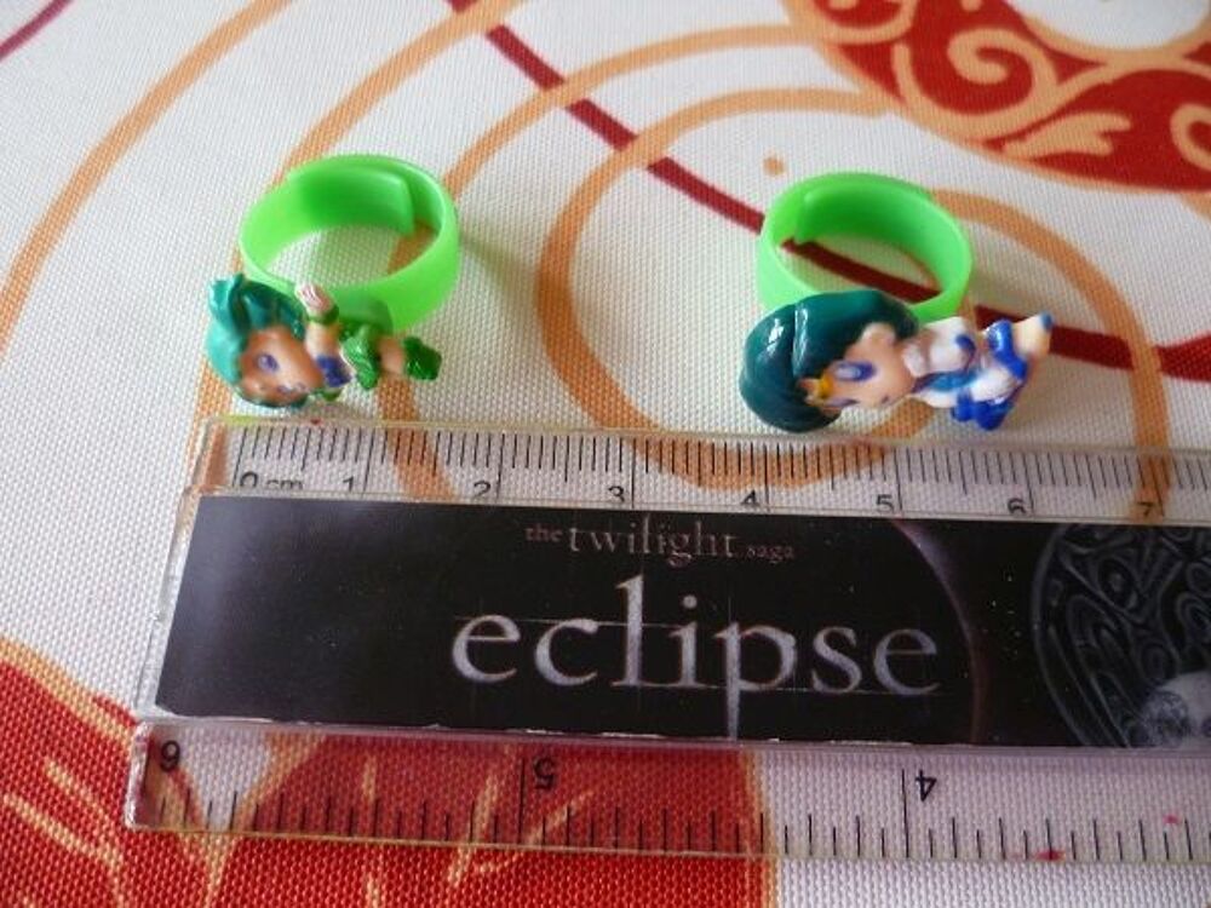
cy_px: 454
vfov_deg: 49.7
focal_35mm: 28
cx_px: 606
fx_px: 980
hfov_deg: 63.4
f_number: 2.8
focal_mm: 5
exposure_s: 1/30
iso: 160
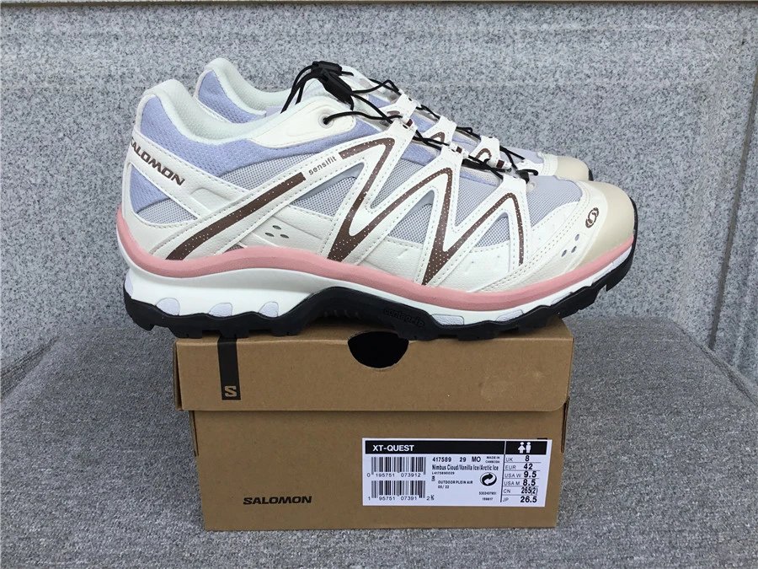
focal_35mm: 31
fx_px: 679
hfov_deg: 58.4
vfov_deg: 45.4
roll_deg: +0.7
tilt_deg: -21.1
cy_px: 284
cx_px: 379
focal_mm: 3.3
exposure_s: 1/532
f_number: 2.4
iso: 25
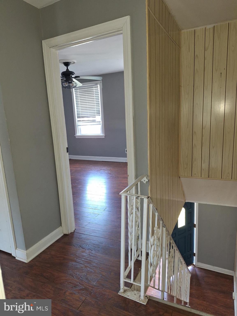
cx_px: 118
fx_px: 210
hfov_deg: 58.9
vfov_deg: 73.9
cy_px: 158
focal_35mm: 23
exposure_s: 1/40
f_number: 1.8
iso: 160
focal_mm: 5.54
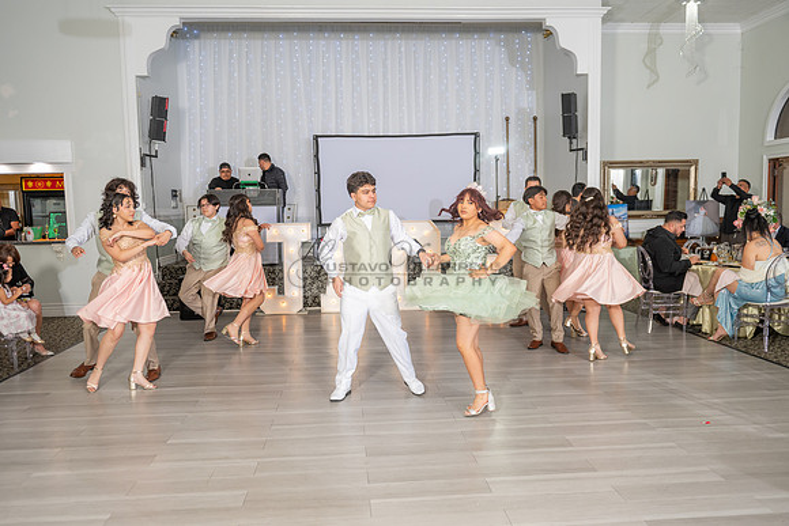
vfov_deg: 44.5
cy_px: 263
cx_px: 394
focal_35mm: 29
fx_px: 644
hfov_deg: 63.0
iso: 500
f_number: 3.5
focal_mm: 28
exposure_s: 1/160
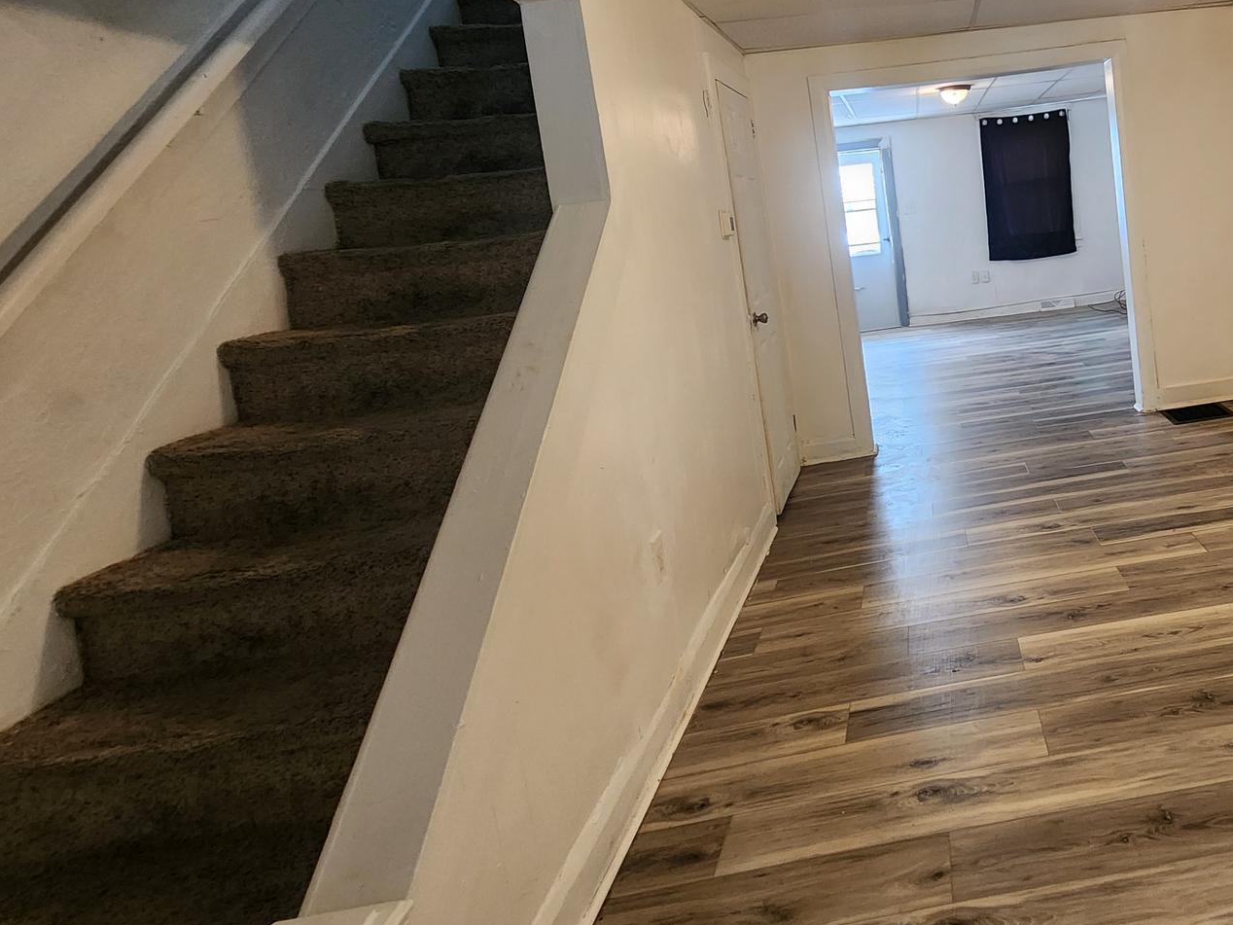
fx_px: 748
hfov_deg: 71.4
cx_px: 979
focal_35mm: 21
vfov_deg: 61.5
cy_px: 291
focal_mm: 2.2
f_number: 2.2
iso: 320
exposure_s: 1/30
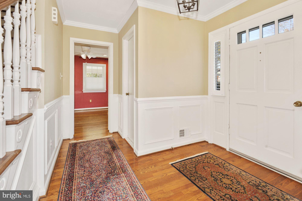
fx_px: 134
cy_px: 100
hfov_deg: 96.8
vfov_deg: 73.7
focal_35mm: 16
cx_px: 151
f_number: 8
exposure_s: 1/2
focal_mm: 16
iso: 200
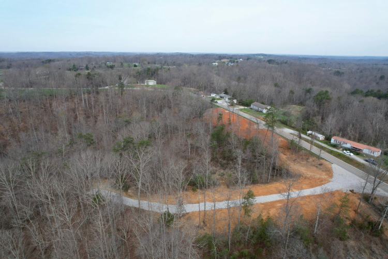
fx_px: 237
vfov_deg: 57.2
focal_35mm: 22
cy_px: 130
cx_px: 194
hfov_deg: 78.6
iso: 100
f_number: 2.8
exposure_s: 1/1000
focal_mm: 8.38
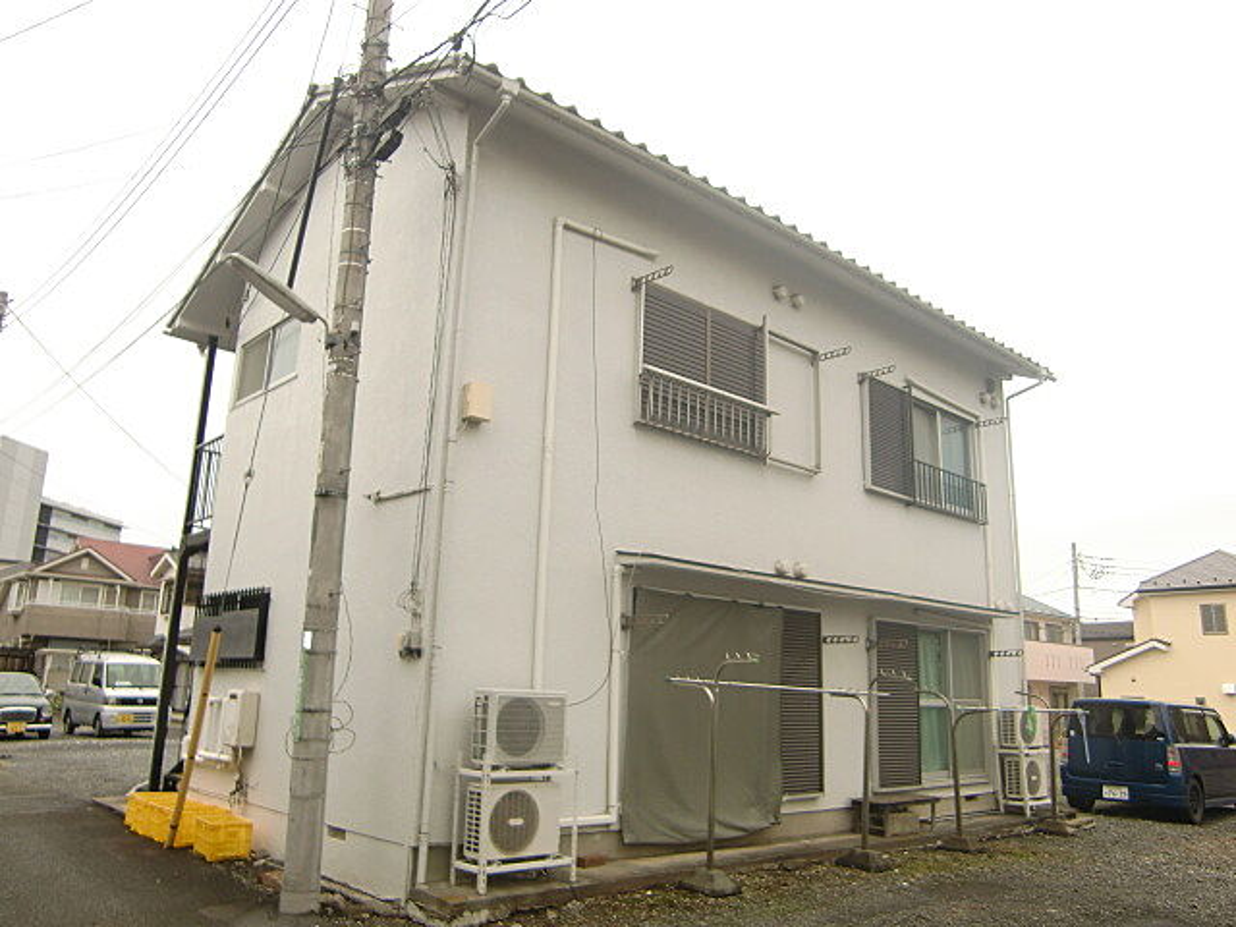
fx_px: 1000
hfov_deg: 63.4
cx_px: 618
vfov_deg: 49.7
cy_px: 464
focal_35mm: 28
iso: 64
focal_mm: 4.9
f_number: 2.6
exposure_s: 1/200
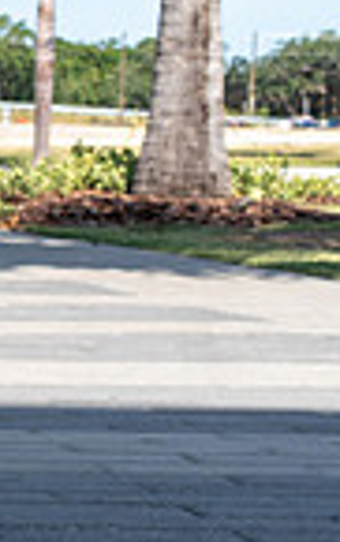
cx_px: -661
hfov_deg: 7.4
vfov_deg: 13.1
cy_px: 372
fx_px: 2350
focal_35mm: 159
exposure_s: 1/320
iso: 200
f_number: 9
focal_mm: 26
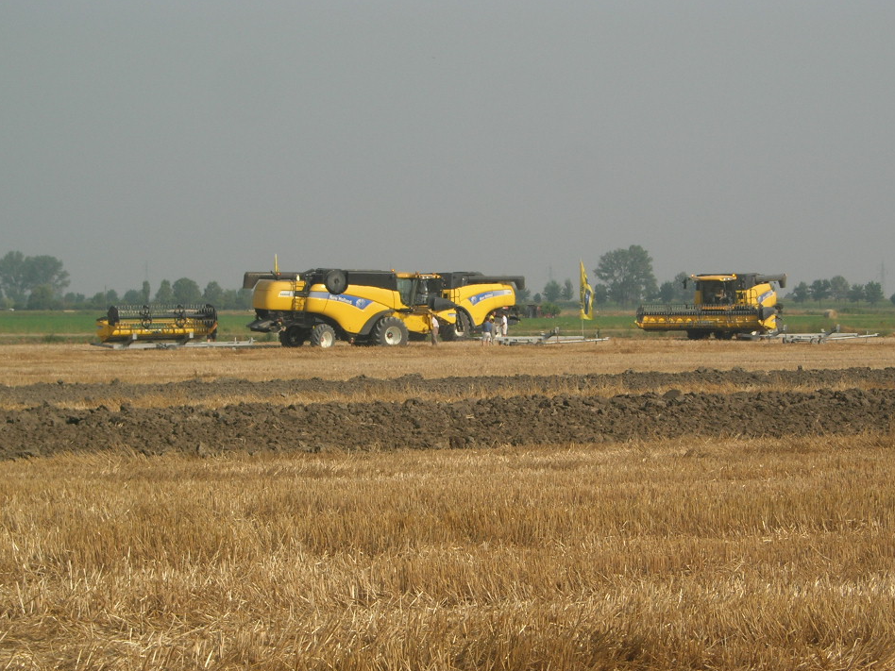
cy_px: 352
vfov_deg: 12.1
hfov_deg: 16.1
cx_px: 448
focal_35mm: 122
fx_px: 3154
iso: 64
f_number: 8.2
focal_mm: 23.4
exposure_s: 1/255
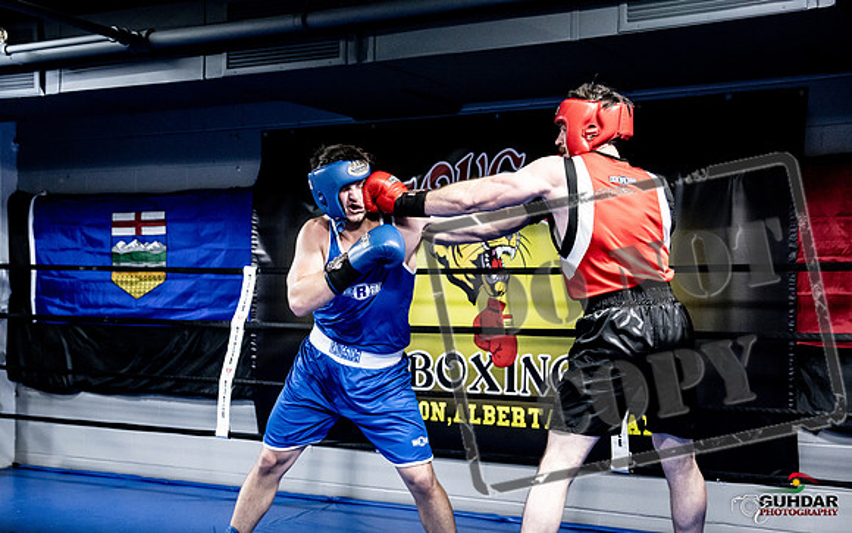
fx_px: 1254
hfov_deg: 37.5
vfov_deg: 24.0
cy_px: 319
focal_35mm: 54
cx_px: 372
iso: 8000
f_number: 2.8
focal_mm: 47
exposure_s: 1/1000
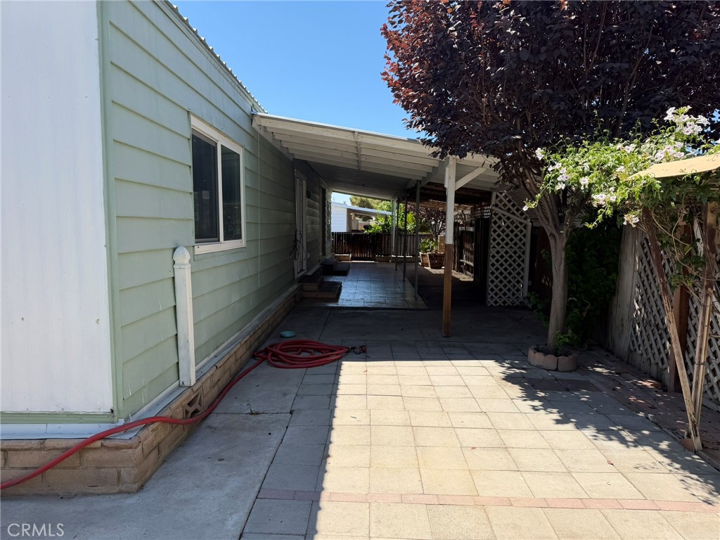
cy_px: 270
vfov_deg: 56.8
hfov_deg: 71.6
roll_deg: -0.5
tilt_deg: -6.1
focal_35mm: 24
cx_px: 360
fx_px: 499
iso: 80
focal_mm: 6.76
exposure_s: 1/2232
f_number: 1.78
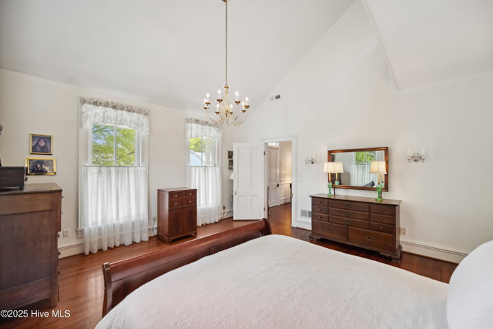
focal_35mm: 14
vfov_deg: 81.3
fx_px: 192
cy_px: 164
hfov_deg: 104.2
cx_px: 246
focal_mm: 14
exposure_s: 1/60
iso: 250
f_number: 5.6
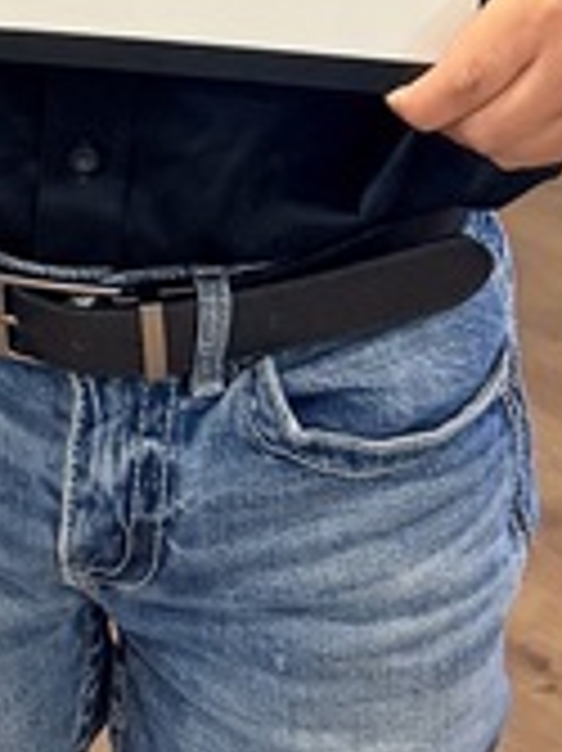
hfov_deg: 9.6
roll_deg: +0.9
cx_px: -450
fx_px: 3186
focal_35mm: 147
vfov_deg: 12.4
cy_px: -567
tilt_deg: -8.8
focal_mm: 6.76
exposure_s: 1/60
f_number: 1.78
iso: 250
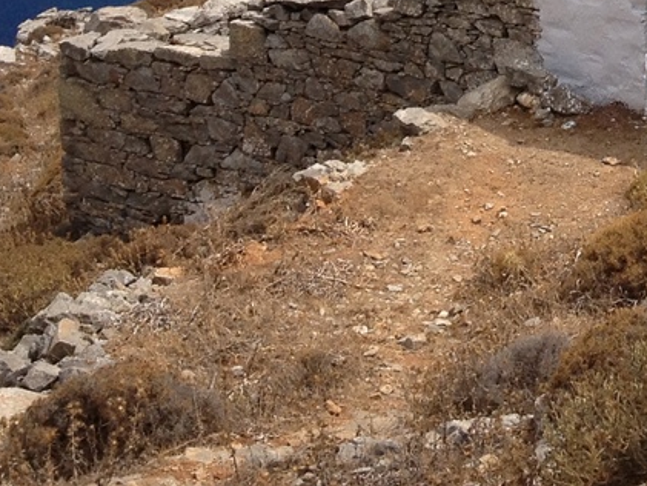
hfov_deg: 14.4
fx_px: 2487
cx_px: 761
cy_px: -435
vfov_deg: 10.4
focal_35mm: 133
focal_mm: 4.28
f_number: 2.4
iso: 50
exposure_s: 1/2762
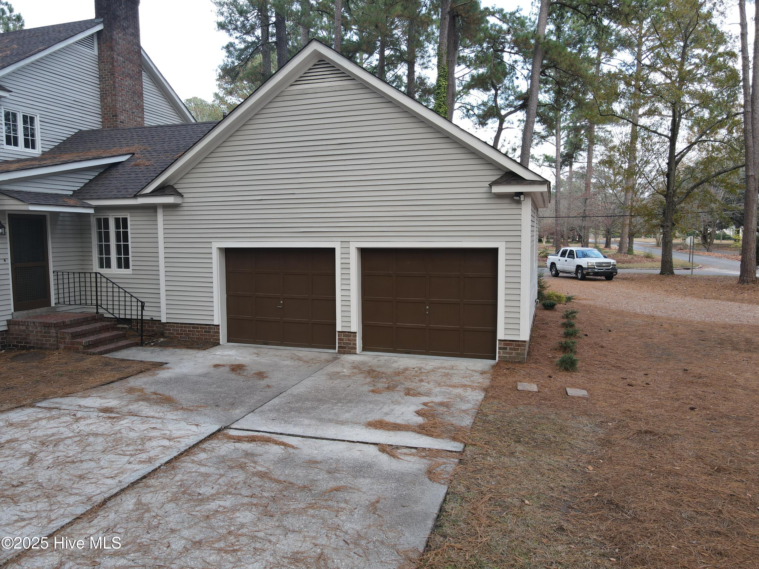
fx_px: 526
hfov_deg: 71.6
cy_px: 284
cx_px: 380
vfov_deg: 56.8
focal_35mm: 24
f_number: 2.8
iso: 100
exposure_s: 1/25
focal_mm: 4.5
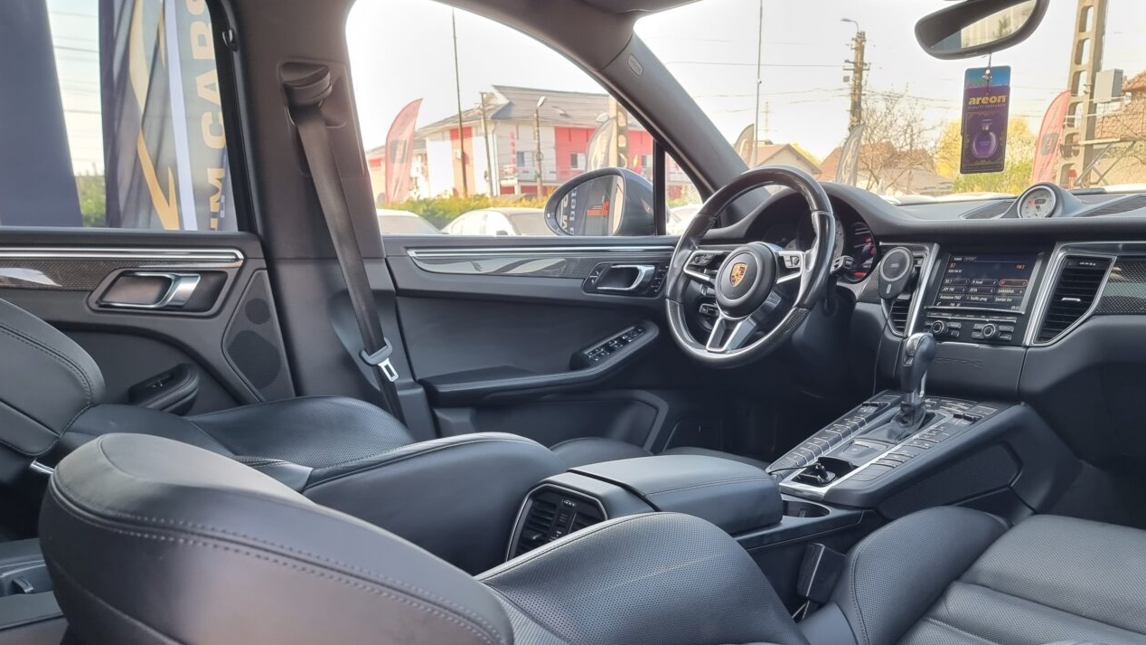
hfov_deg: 59.5
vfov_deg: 34.4
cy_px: 524
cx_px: 602
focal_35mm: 33
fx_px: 1003
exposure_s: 1/100
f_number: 1.8
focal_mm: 6.7
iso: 80
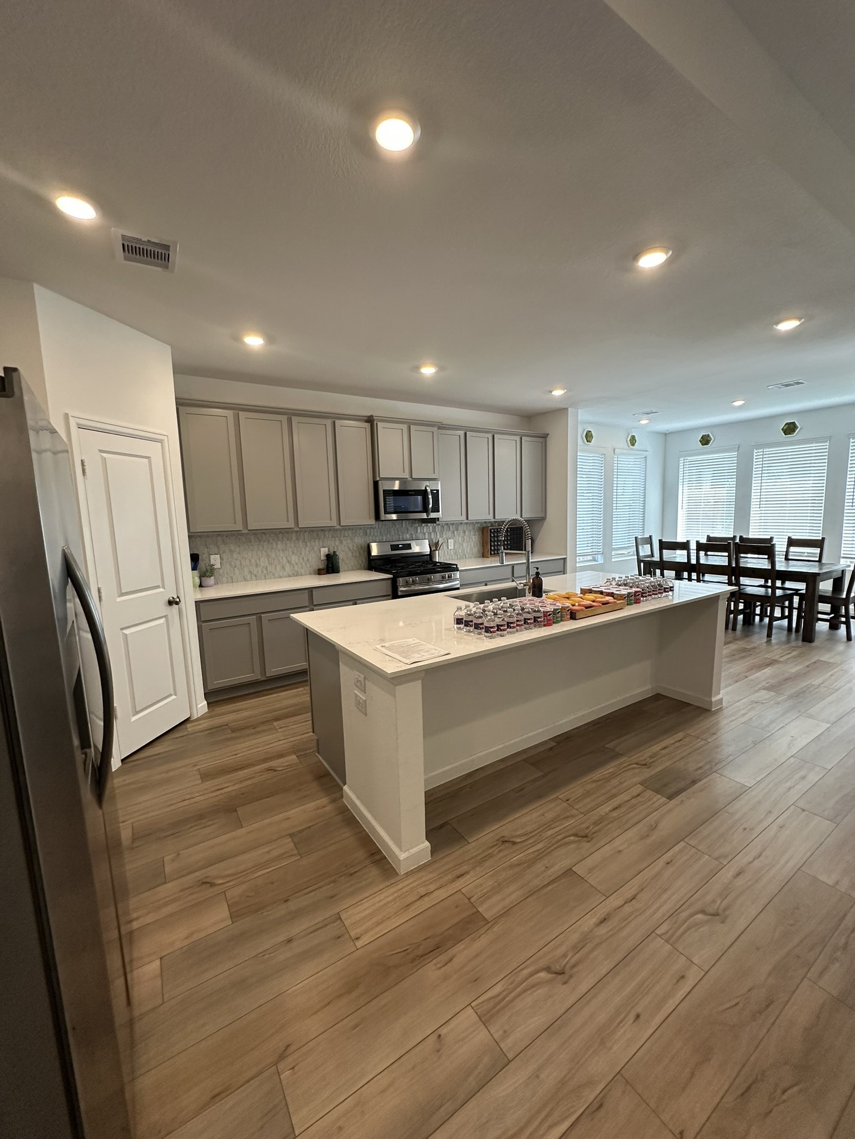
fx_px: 461
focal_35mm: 14
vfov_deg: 102.1
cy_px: 570
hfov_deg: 85.7
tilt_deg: -7.5
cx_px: 428
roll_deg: +1.1
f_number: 2.2
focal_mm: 2.22
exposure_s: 1/120
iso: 200
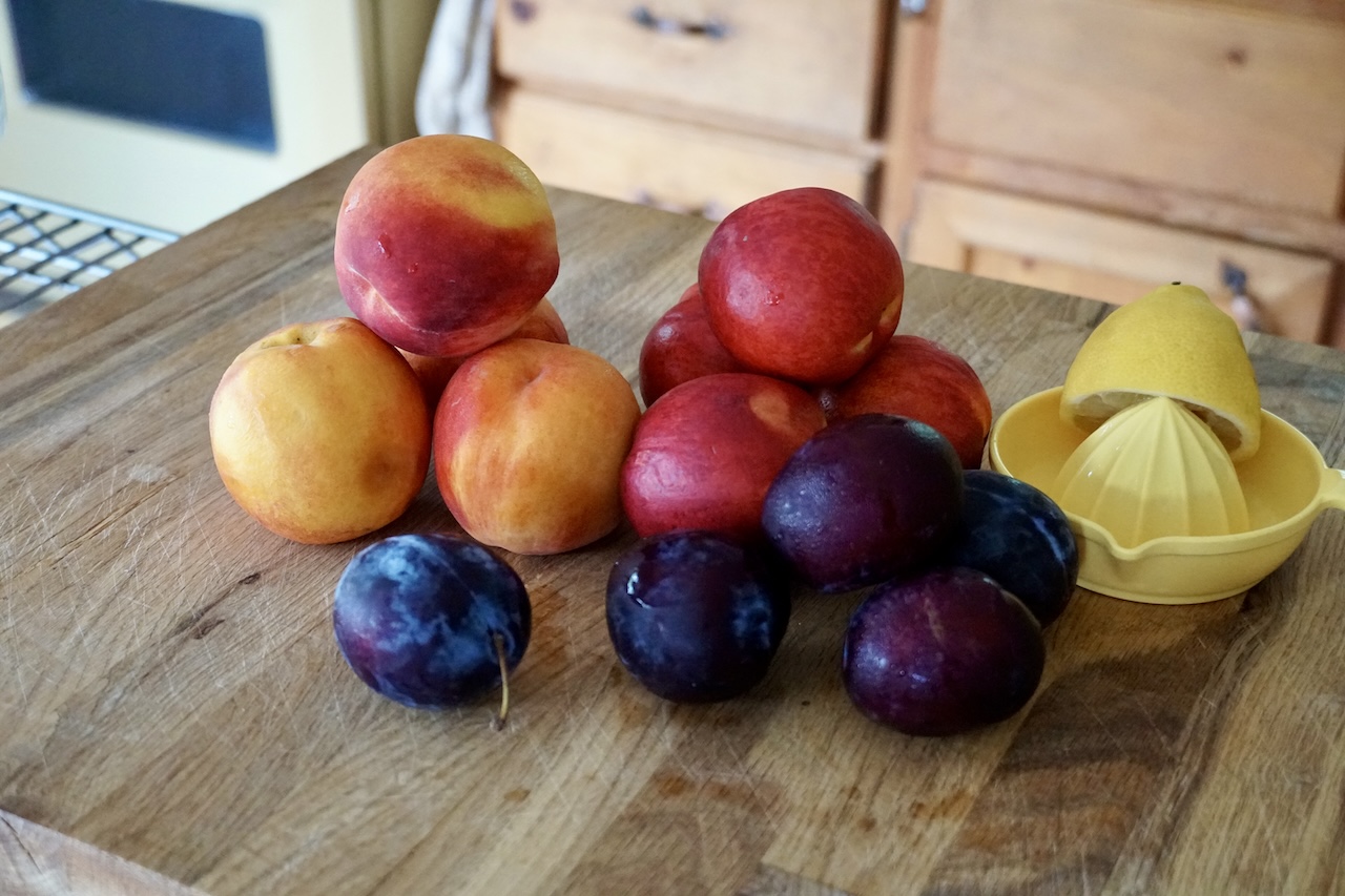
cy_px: 448
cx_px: 672
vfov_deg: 26.5
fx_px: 1905
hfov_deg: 38.9
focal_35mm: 51
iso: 6400
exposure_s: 1/125
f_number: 4.5
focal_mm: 34
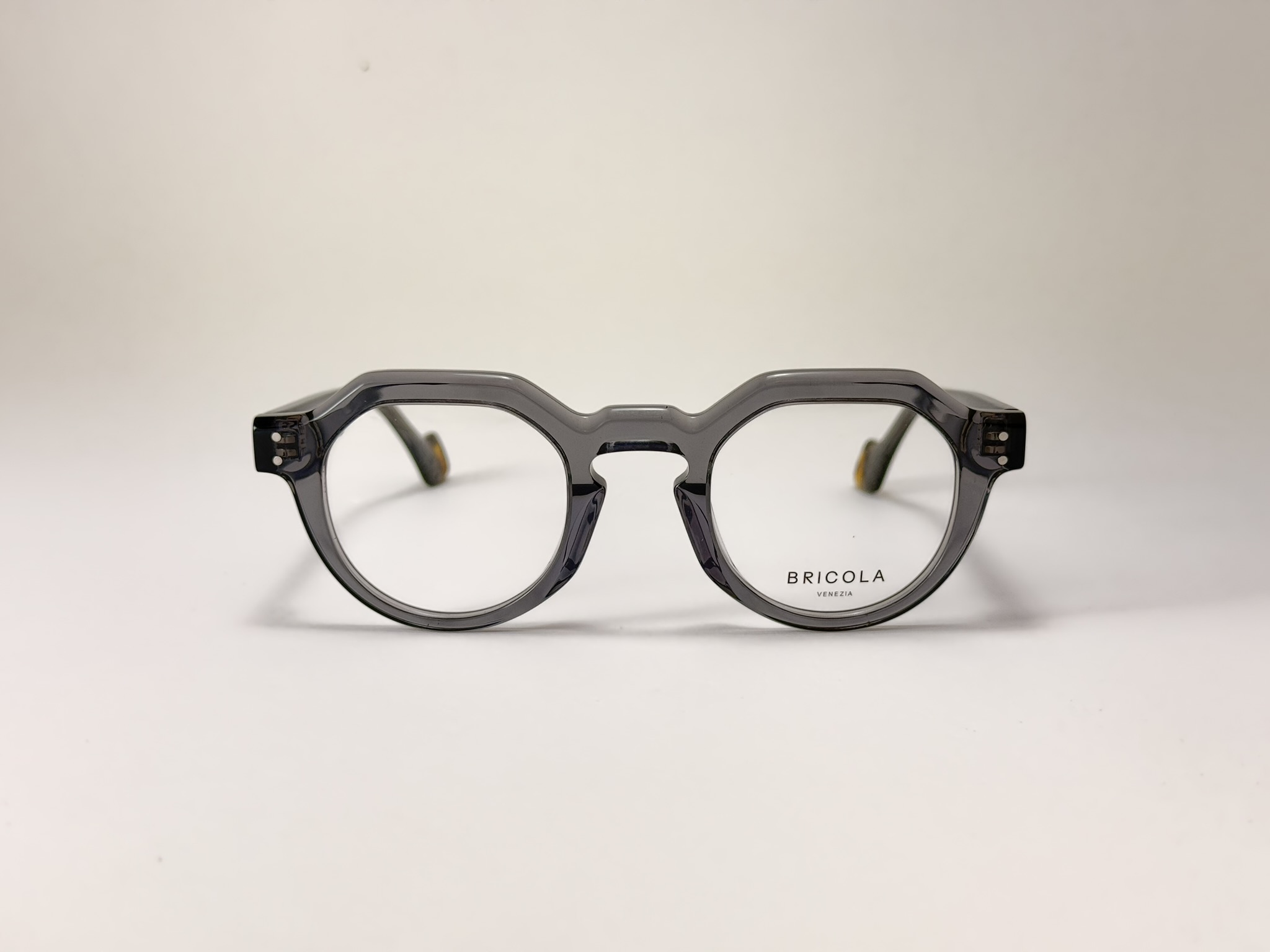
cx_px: 635
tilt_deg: -8.8
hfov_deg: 39.7
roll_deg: +0.2
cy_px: 476
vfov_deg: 30.3
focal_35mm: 48
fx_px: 1761
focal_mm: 6.76
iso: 64
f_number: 1.78
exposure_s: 1/100
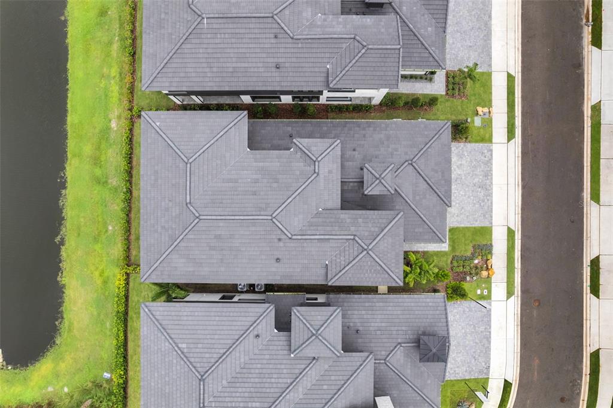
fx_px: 374
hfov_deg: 78.6
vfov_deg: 57.2
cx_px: 306
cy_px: 204
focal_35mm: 22
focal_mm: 8.38
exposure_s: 1/50
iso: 140
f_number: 2.8
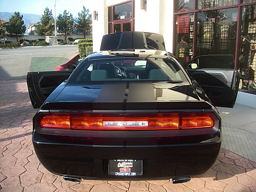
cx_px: 128
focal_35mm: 36
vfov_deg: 39.7
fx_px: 266
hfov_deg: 51.4
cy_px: 96
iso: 50
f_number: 2.8
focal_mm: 6.3
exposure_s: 1/200
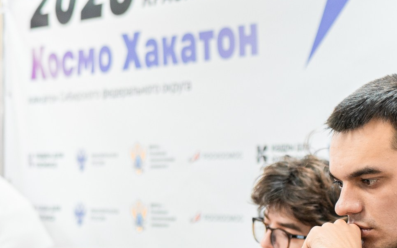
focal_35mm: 138
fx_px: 1493
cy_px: 181
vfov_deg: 9.5
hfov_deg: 15.1
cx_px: 287
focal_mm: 35
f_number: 2
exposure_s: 1/125
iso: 500
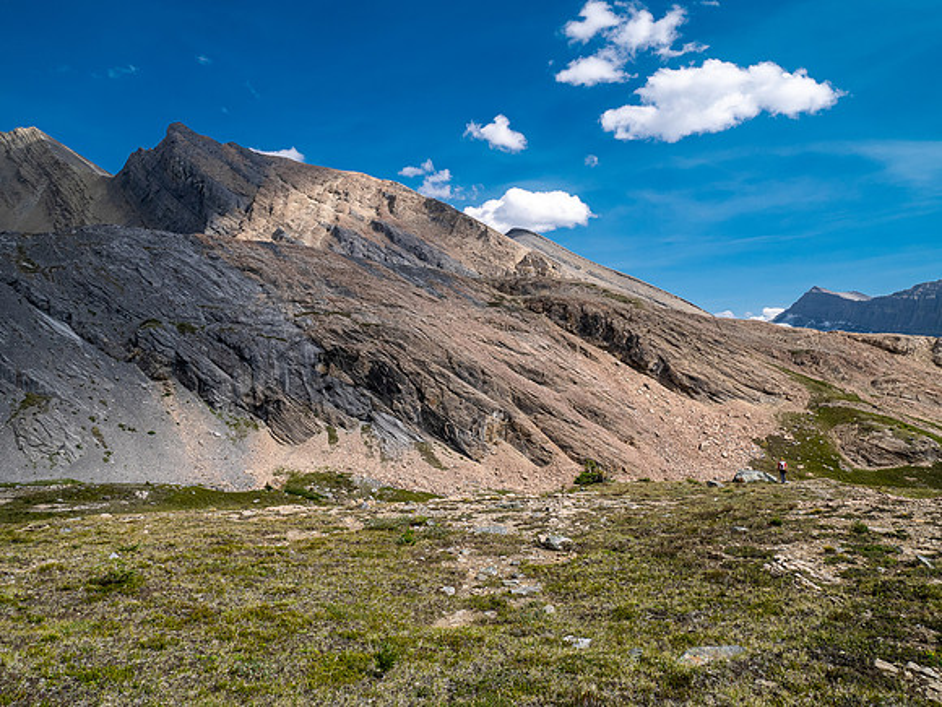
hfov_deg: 71.6
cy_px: 354
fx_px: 653
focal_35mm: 24
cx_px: 471
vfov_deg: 56.8
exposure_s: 1/200
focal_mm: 12
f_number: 8
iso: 200
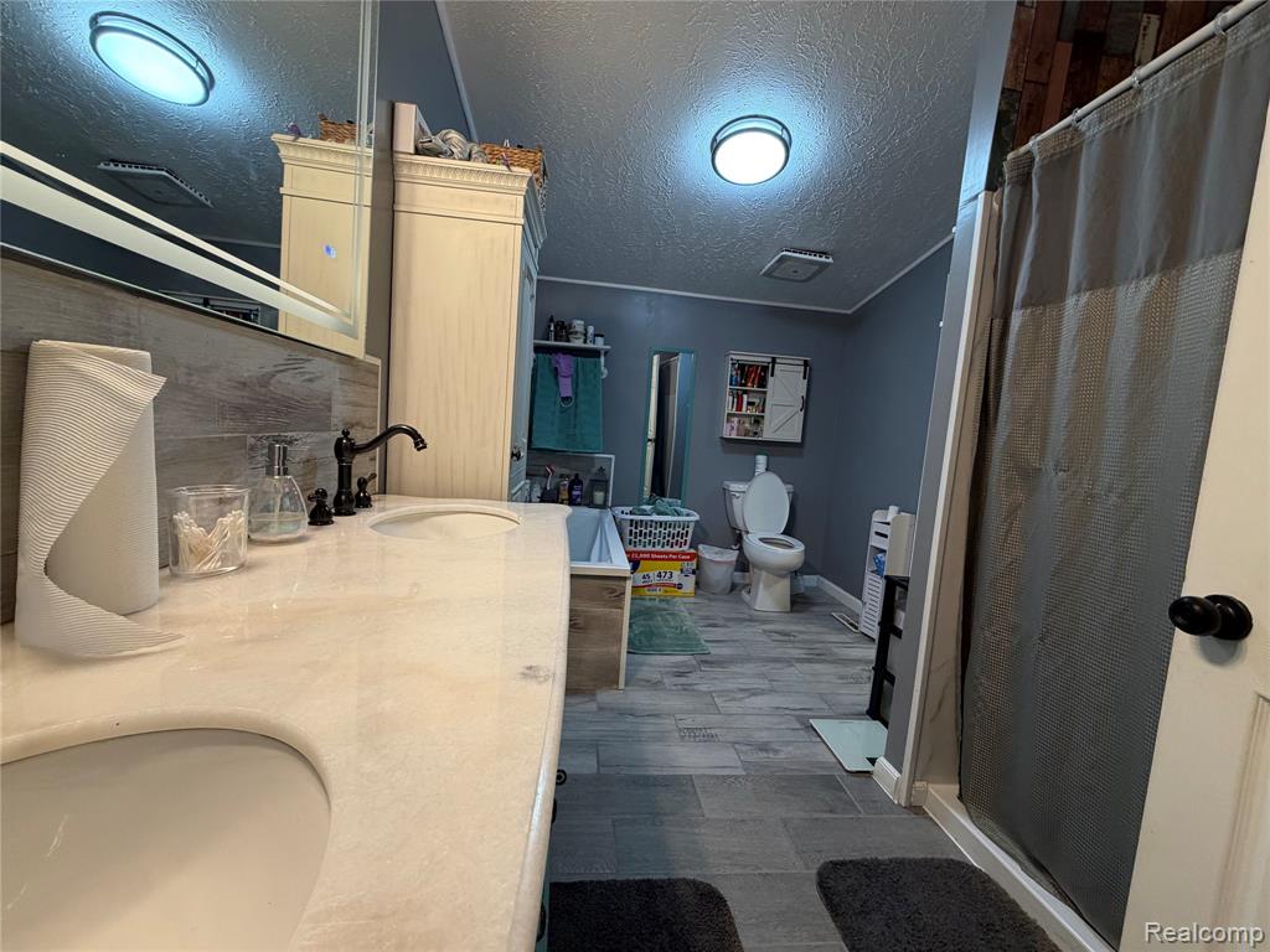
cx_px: 635
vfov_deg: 85.7
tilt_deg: -5.8
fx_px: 514
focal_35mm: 14
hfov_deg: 102.1
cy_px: 476
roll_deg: -4.2
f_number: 2.2
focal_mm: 2.22
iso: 250
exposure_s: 1/120
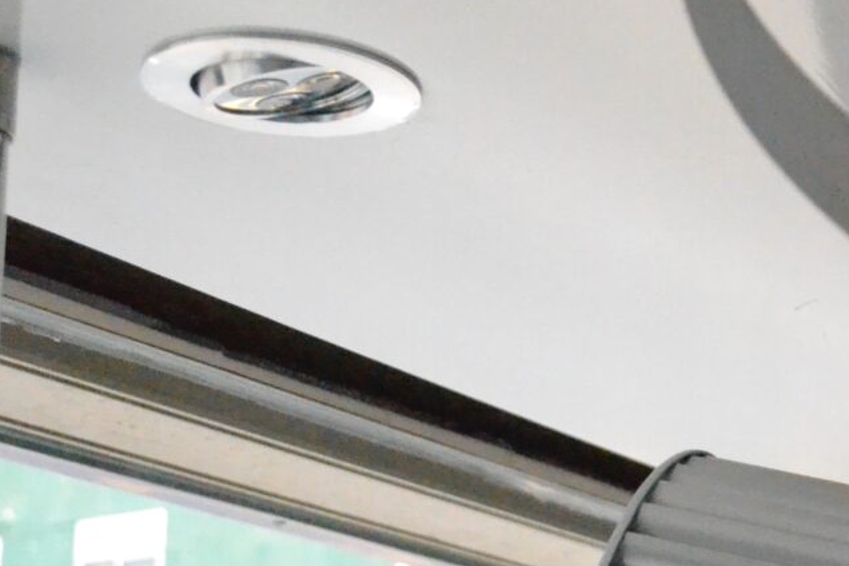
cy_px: 666
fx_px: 2735
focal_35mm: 116
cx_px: 956
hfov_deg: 17.0
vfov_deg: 11.6
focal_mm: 32
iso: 12800
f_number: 5.6
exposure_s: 1/4000
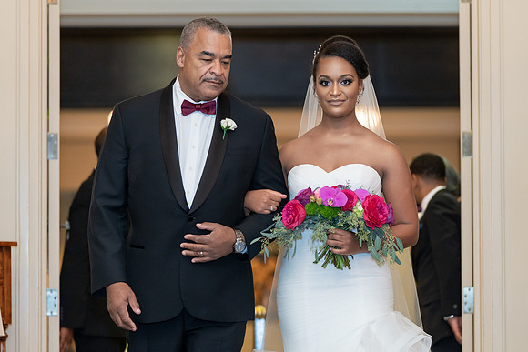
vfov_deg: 8.7
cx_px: 269
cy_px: 205
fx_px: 2317
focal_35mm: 158
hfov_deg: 13.0
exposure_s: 1/250
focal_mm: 135
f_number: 2.8
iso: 2000
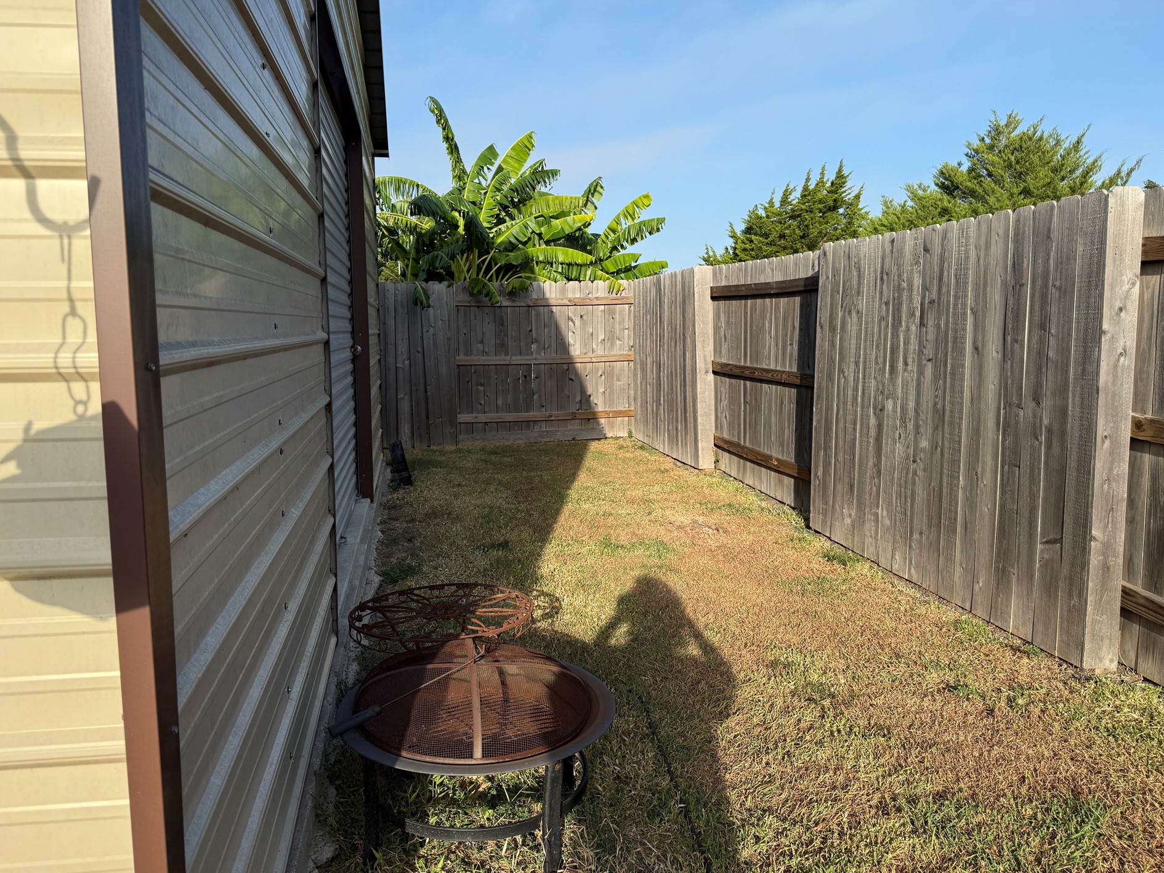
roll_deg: +0.6
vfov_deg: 53.1
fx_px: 874
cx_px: 543
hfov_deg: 67.2
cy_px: 420
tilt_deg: -6.6
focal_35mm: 26
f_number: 1.78
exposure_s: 1/3279
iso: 80
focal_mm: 6.76
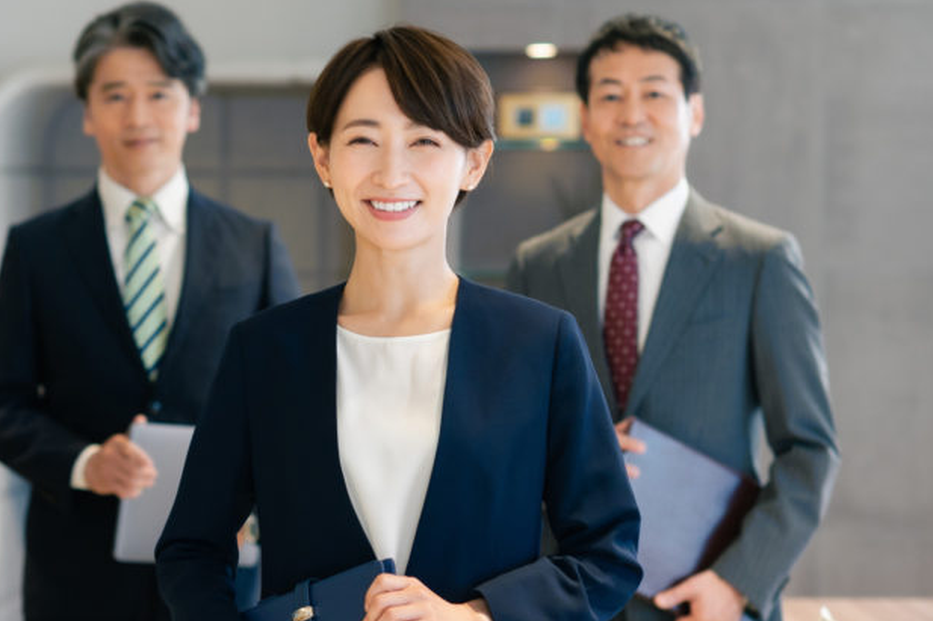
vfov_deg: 9.7
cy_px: 413
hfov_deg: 14.5
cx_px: 165
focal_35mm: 141
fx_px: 3653
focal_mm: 85
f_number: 2.8
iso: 400
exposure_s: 1/160
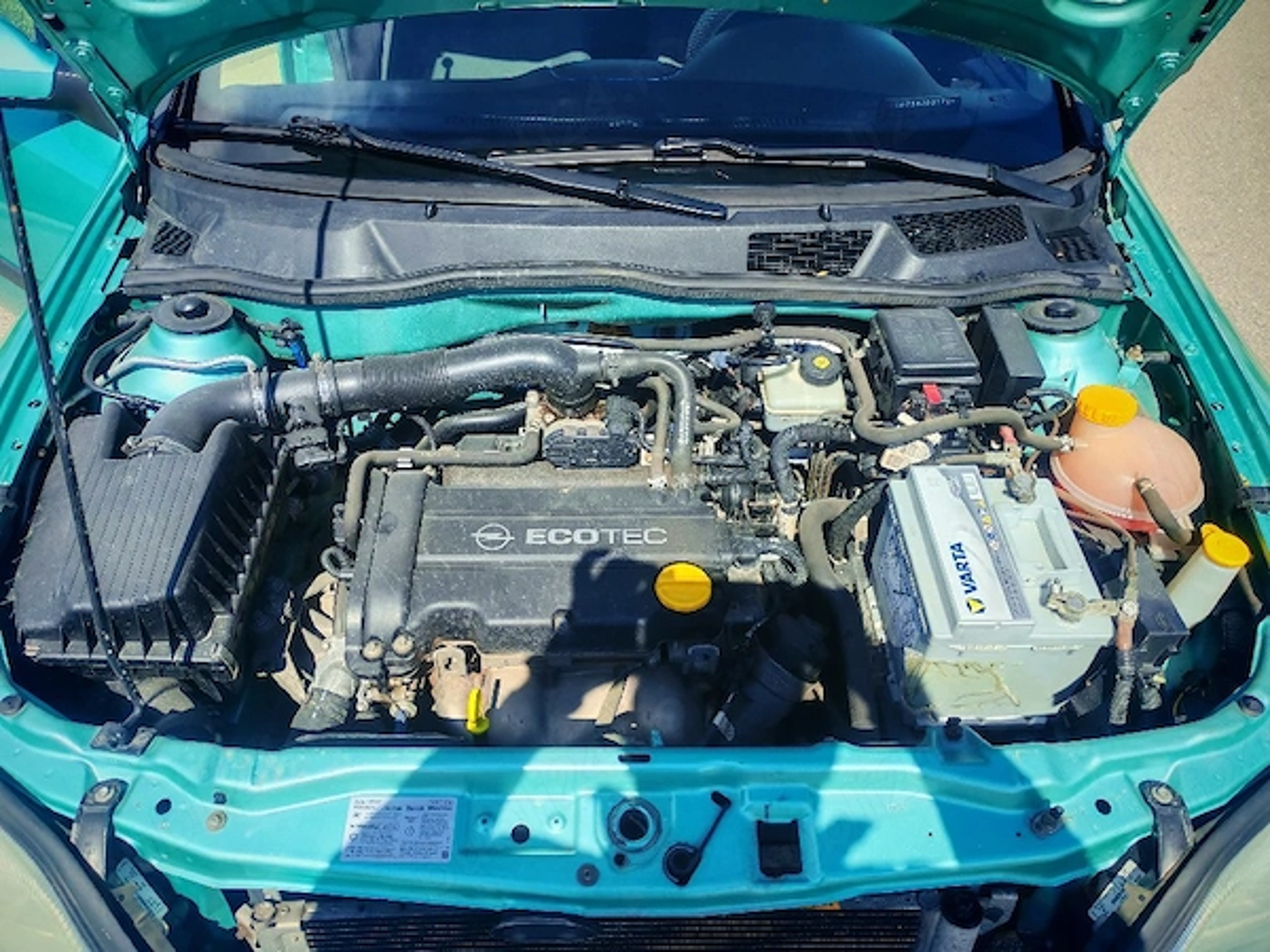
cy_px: 476
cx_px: 635
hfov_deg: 65.3
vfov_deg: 51.4
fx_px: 991
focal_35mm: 27
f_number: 1.95
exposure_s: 1/2500
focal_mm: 5.52
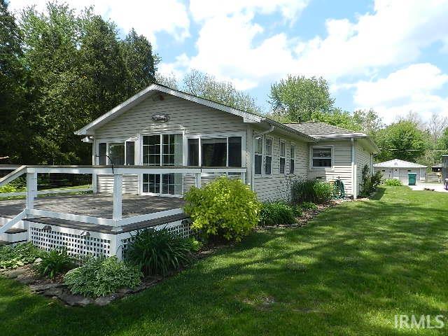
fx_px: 298
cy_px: 168
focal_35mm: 23
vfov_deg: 58.9
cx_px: 224
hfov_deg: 73.9
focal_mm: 4
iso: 160
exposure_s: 1/800
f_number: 4
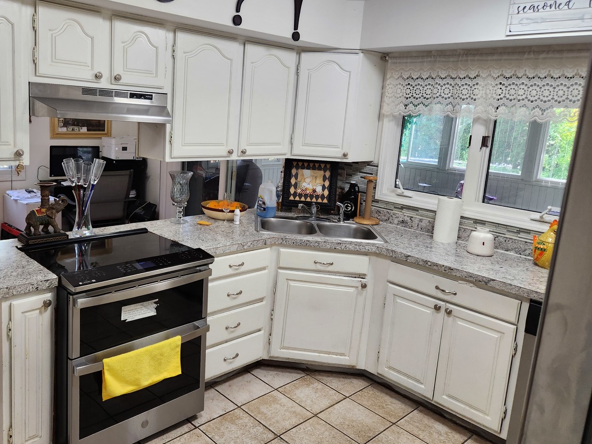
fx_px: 496
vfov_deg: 48.1
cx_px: 221
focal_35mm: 29
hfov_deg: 60.8
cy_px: 195
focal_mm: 5.4
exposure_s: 1/120
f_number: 1.8
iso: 200
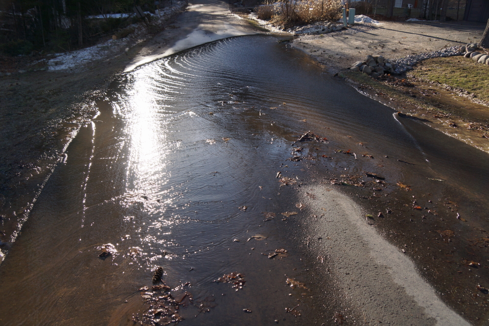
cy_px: 163
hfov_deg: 67.4
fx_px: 367
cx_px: 244
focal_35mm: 27
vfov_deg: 47.9
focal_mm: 18
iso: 100
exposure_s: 1/125
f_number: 5.6
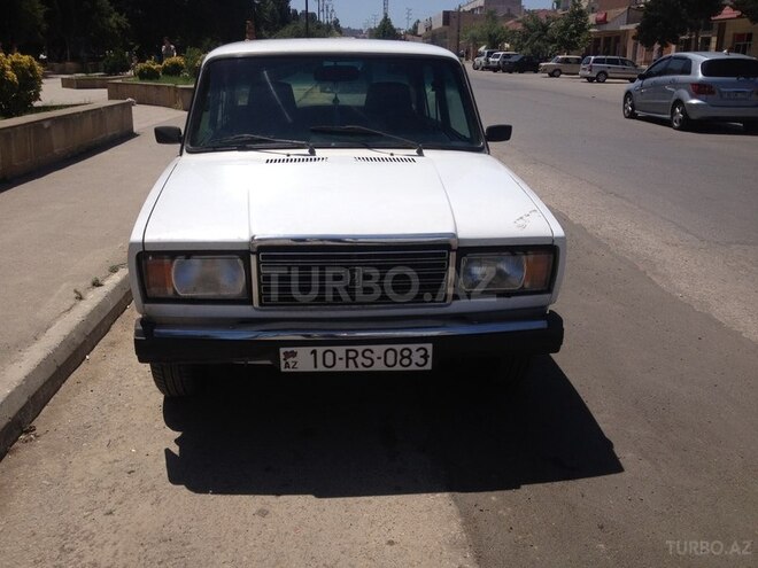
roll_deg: -0.3
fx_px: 766
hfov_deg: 52.6
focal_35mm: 35
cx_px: 379
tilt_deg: -20.6
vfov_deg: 40.7
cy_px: 284
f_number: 2.4
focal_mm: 4.28
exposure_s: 1/3247
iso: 50
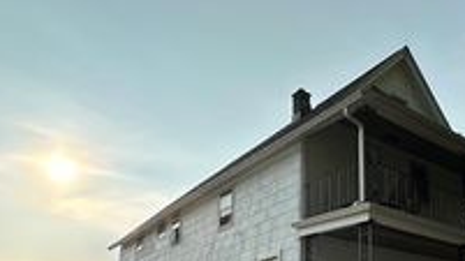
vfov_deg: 29.1
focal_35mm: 38
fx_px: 468
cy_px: 262
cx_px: 333
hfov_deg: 51.1
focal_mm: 2.22
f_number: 2.2
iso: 50
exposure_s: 1/2451
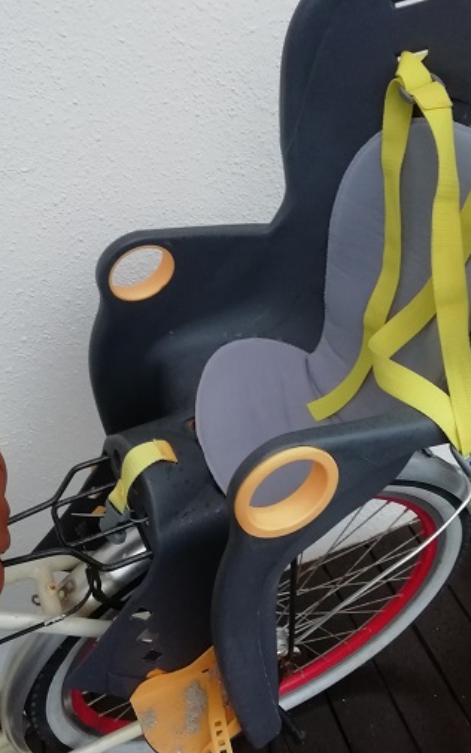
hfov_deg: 37.2
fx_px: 699
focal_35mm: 34
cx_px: 227
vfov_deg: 56.7
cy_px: 362
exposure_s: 1/33.3
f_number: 2.2
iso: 200
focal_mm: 3.46
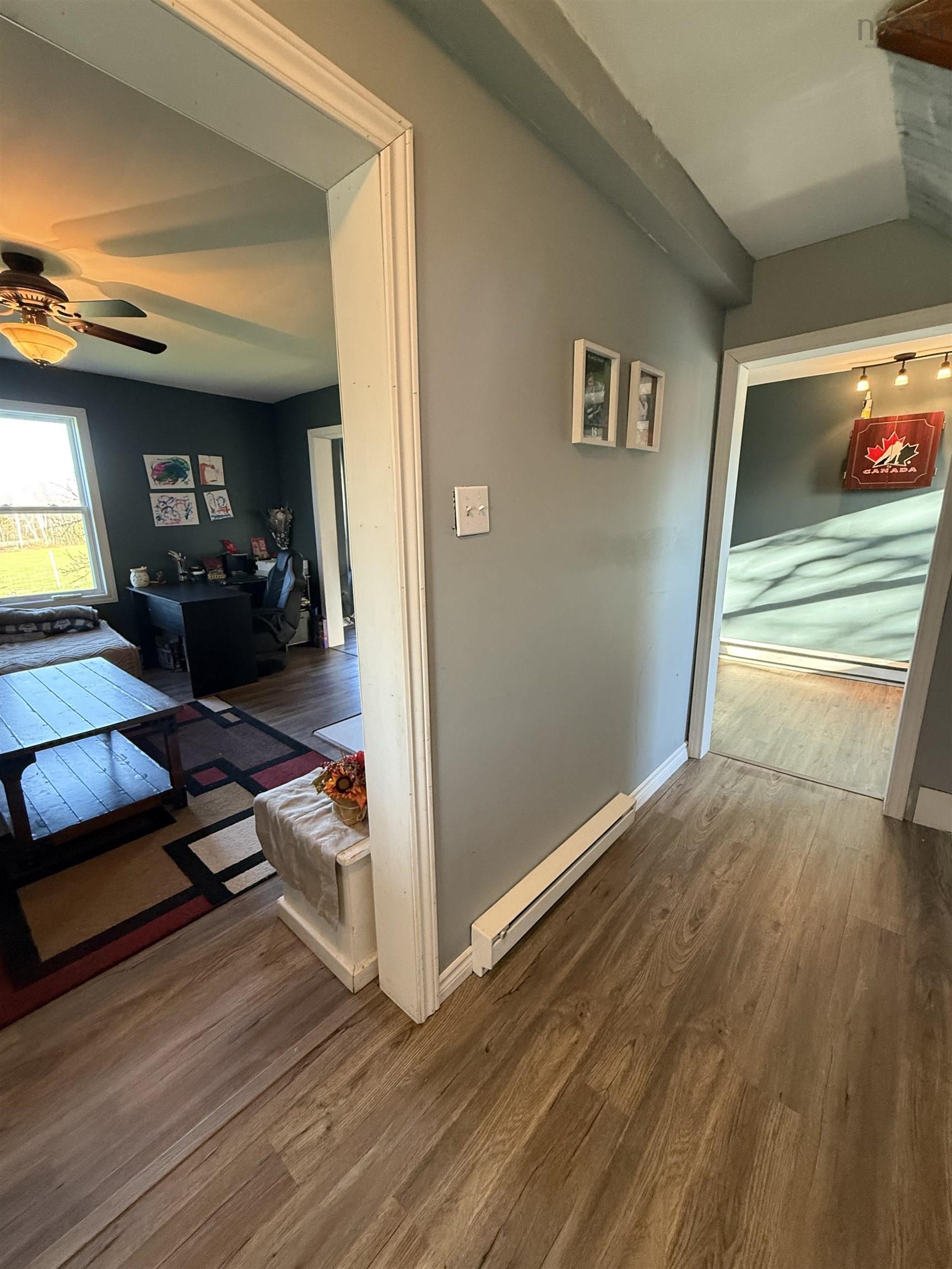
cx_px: 476
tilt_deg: -13.0
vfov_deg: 102.1
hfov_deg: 85.7
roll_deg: +0.6
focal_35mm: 14
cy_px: 634
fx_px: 513
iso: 400
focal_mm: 2.22
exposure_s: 1/60
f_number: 2.2
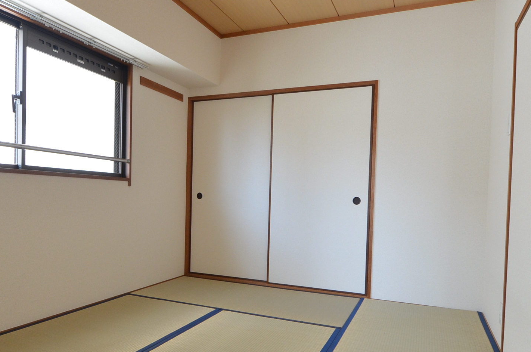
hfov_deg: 69.2
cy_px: 210
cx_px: 232
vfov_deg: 49.1
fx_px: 383
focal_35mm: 26
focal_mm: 10
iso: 800
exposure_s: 1/100
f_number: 5
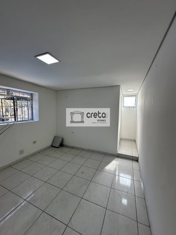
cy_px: 118
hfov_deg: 85.7
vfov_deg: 102.1
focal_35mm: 14
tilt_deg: -2.5
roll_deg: -1.4
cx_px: 88
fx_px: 95
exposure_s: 1/121
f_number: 2.2
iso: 40
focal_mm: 2.22
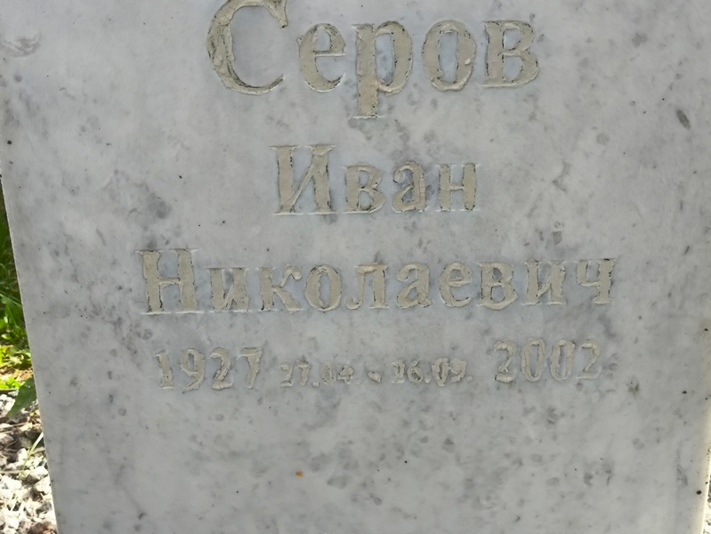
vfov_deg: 29.1
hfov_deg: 38.2
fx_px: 1027
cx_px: 356
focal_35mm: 50
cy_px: 267
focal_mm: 4.71
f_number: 1.7
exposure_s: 1/303
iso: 50
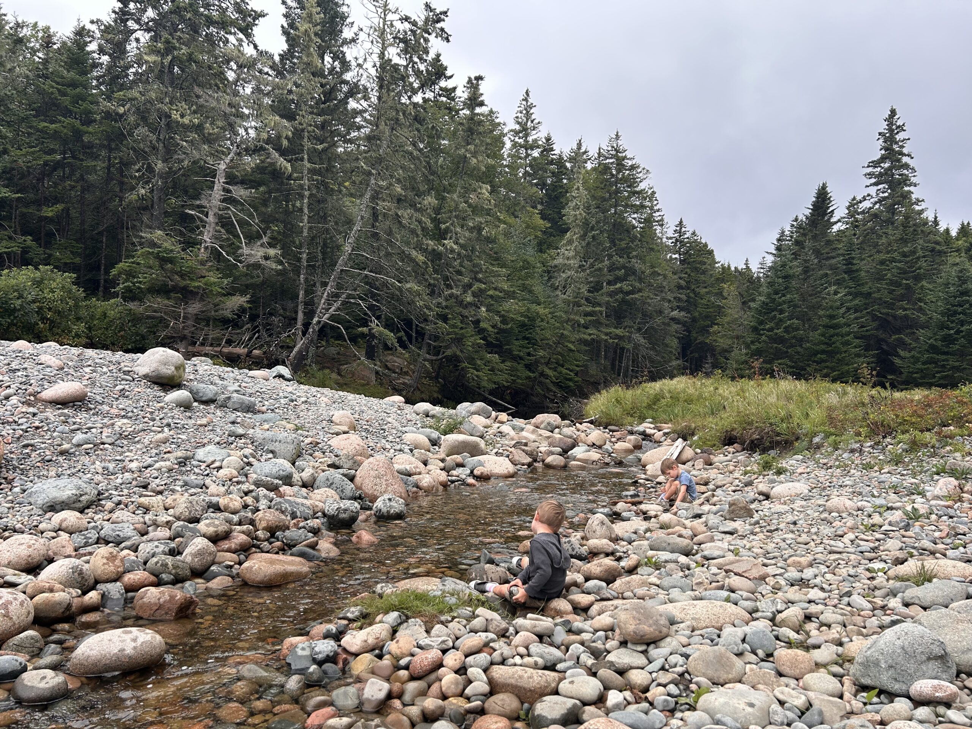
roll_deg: -2.1
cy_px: 364
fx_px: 730
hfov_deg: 67.3
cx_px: 486
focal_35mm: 26
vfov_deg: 53.1
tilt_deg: +1.8
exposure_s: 1/1266
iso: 50
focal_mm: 5.7
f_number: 1.5
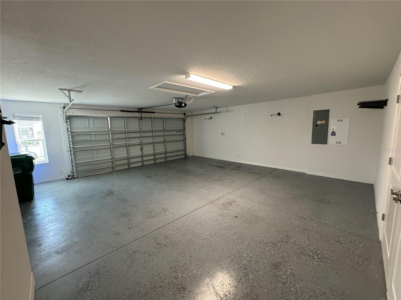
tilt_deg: -8.2
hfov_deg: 102.1
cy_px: 150
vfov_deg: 85.7
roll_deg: +1.7
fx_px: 162
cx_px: 200
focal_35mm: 14
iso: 320
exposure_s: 1/60
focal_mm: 2.22
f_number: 2.2
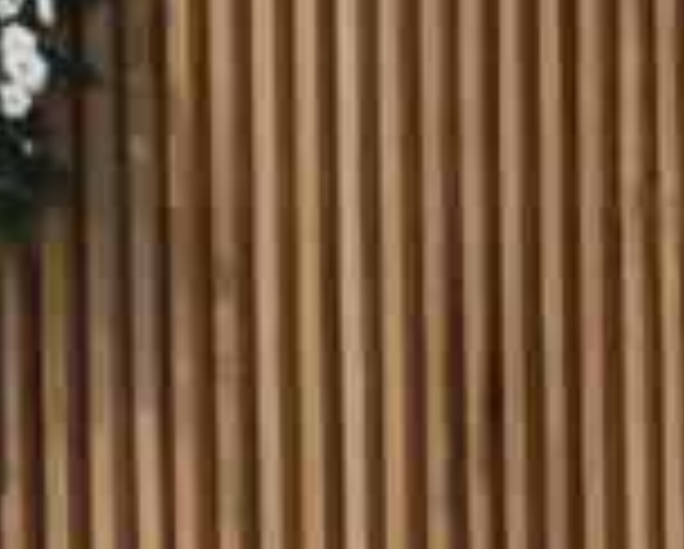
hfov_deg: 1.5
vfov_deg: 1.2
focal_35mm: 1327
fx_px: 26898
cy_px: 1276
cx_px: 104
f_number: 5.6
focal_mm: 140
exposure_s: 1/125
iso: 3200
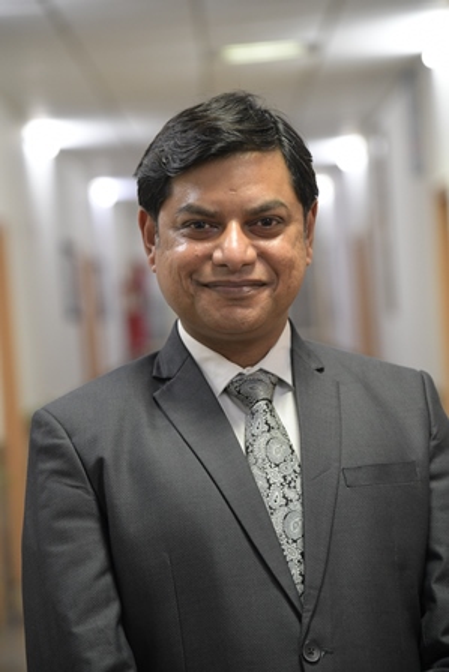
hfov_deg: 11.4
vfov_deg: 17.1
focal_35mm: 120
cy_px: 336
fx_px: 2243
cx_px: 224
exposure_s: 1/100
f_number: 4
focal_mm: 120
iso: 2500
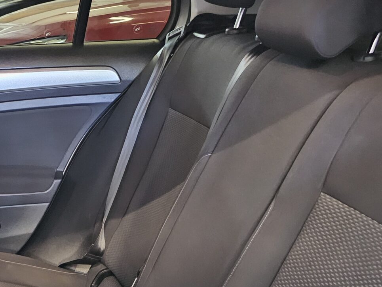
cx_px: 70
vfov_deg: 22.0
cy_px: 356
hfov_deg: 30.8
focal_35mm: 61
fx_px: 673
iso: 2000
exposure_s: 1/16.7
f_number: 1.7
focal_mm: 6.3
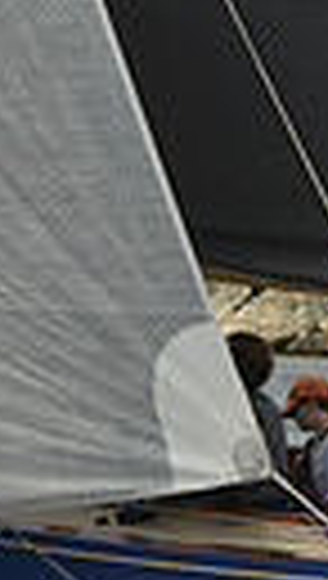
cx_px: 261
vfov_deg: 6.5
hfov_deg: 3.7
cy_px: 389
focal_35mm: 330
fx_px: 5079
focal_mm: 70
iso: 280
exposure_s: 1/1600
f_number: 8
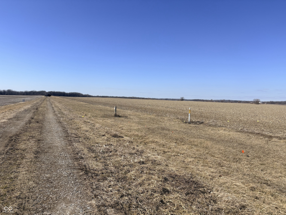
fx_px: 215
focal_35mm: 26
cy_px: 108
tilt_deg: -2.4
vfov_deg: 53.0
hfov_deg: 67.3
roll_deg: -2.3
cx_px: 143
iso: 50
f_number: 1.6
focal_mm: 5.96
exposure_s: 1/5814
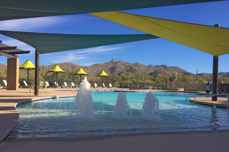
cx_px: 116
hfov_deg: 60.3
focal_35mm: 31
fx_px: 197
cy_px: 86
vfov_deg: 42.2
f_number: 2.2
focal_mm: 4.15
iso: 32
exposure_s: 1/2053
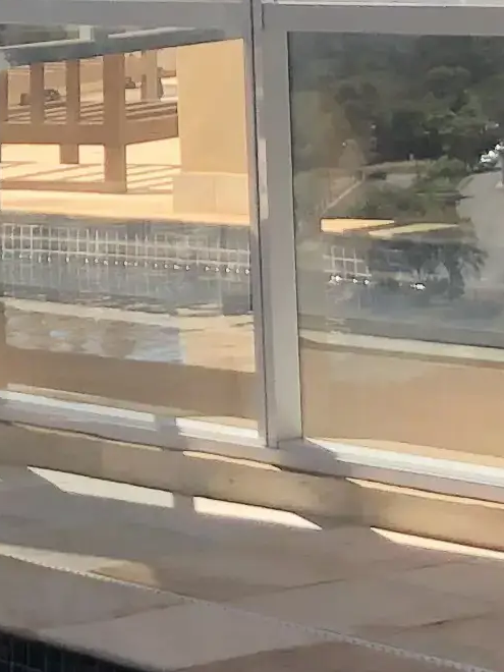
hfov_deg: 8.3
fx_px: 3320
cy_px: 16
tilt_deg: -2.8
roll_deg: +2.6
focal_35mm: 171
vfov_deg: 11.5
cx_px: -437
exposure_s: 1/146
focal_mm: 3.99
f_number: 1.8
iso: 20
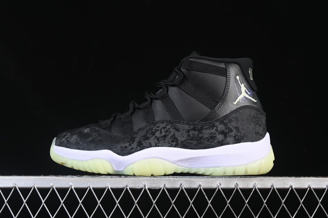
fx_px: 683
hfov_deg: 27.0
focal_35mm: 75
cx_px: 164
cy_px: 109
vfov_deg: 18.2
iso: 160
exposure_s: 1/60
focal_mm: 50
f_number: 6.3
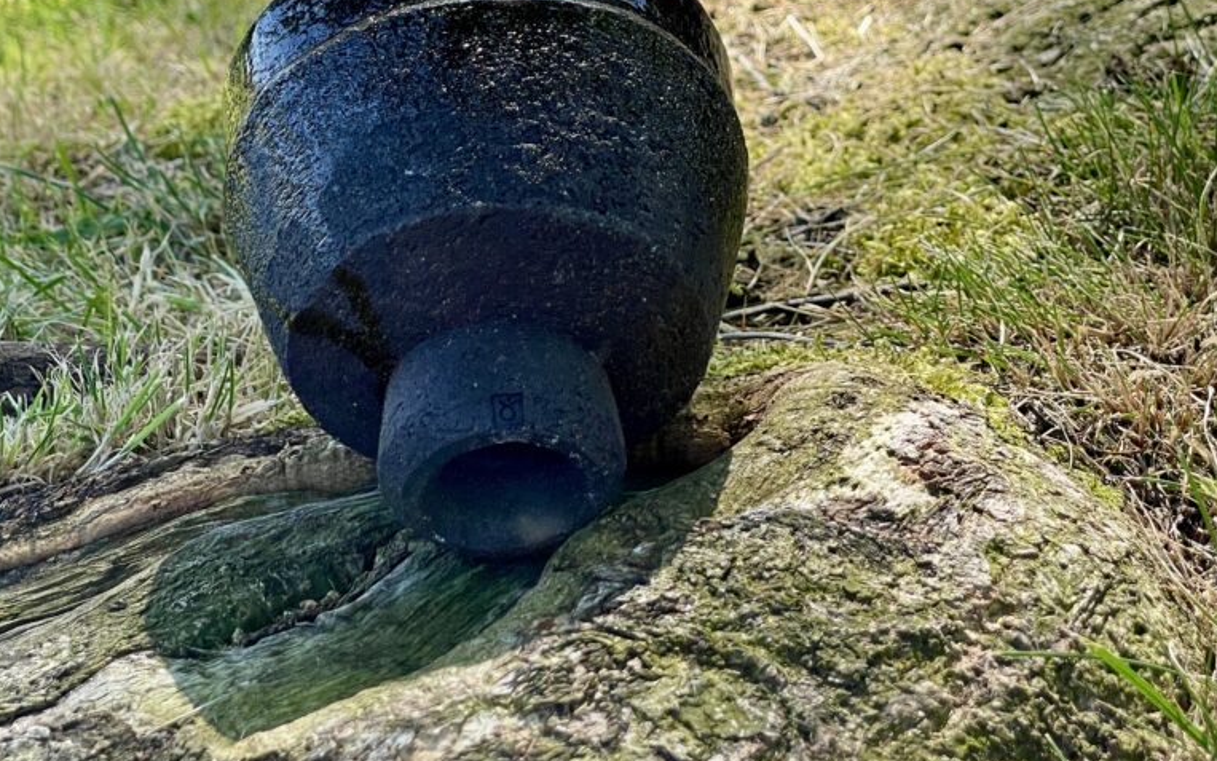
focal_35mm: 91
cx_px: 608
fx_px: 3018
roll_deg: +2.5
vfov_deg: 14.2
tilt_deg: -11.5
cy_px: 5
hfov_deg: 22.8
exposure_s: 1/288
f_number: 2.2
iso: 20
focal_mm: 7.5
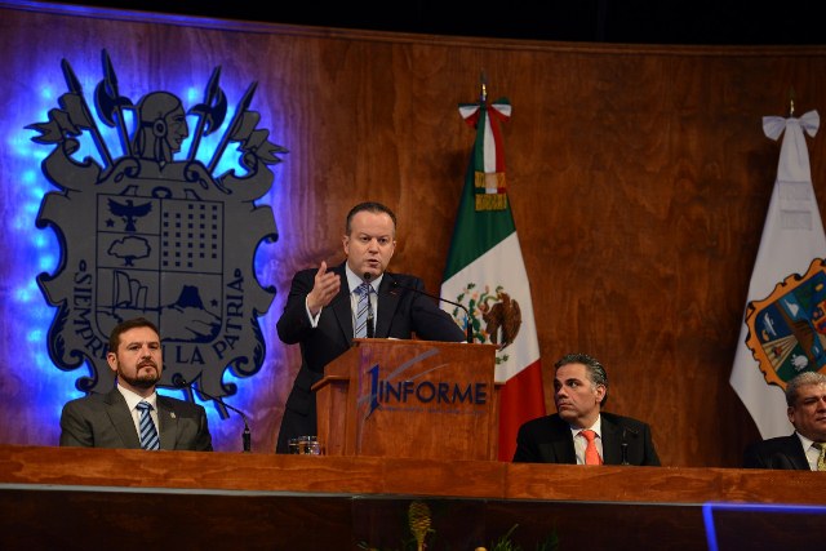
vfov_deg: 9.5
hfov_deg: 14.2
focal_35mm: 145
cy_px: 276
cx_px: 413
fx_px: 3327
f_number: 2.8
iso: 1000
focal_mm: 145
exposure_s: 1/125
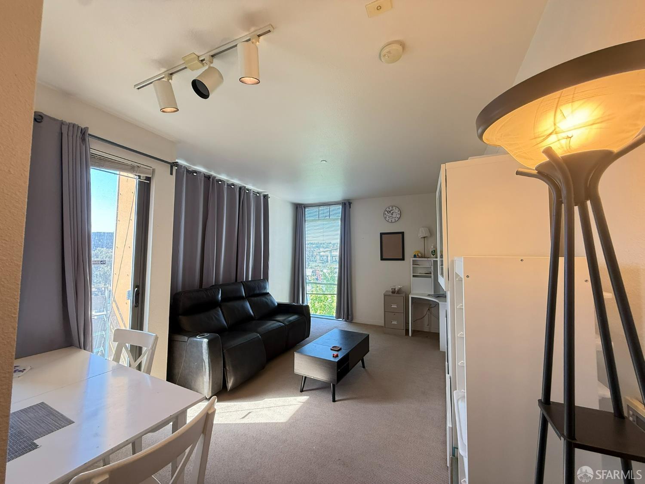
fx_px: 261
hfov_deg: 102.1
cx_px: 322
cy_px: 242
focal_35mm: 14
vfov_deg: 85.7
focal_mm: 2.22
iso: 200
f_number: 2.2
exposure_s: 1/99
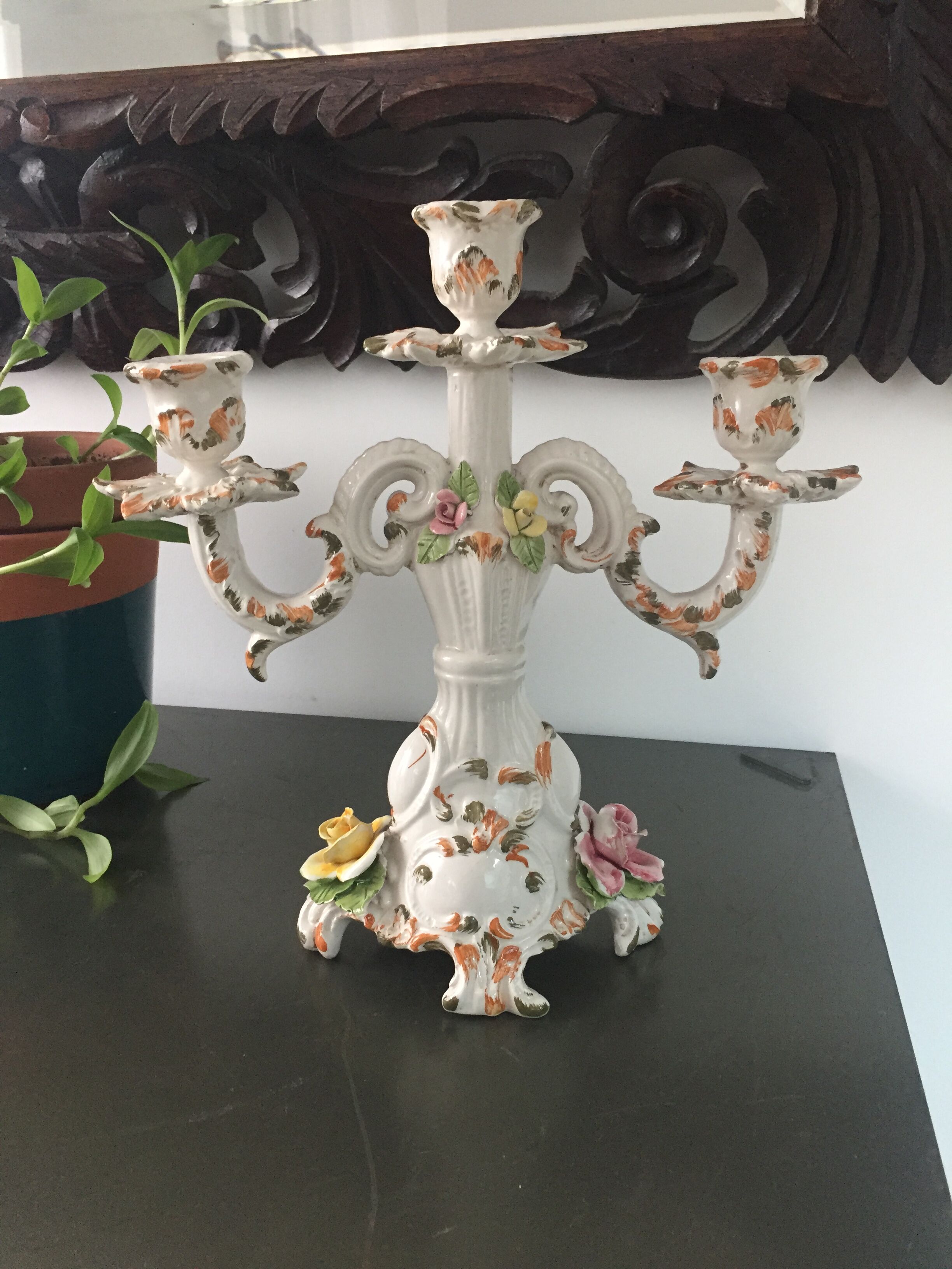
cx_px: 476
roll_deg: +0.7
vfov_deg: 61.7
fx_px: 1063
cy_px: 634
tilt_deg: -15.8
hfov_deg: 48.2
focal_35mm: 29
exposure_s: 1/33
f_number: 2.2
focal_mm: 4.15
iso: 250
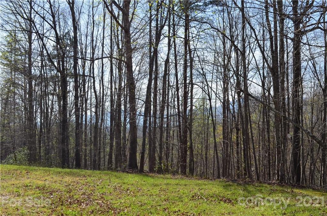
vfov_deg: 30.7
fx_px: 394
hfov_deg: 45.1
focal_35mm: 44
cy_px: 108
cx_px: 164
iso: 250
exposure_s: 1/250
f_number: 10
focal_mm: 29
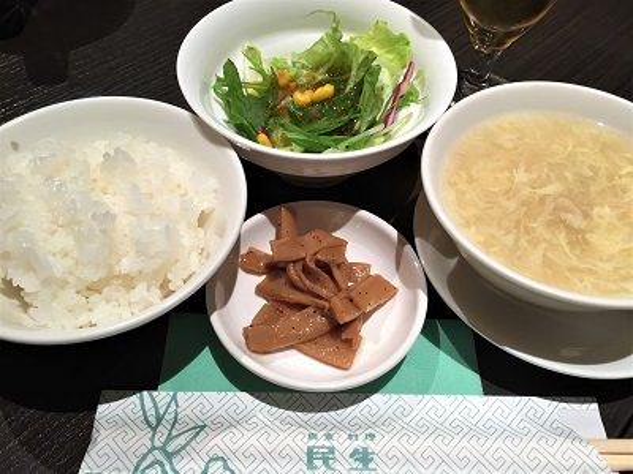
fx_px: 530
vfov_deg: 48.2
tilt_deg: -52.4
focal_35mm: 29
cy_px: 237
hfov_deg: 61.7
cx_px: 316
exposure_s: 1/30
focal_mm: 4.15
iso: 40
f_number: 2.2
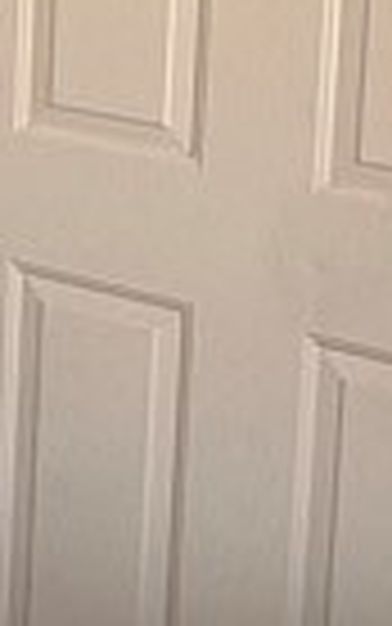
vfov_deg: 18.0
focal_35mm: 109
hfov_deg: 10.6
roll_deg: -1.2
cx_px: -505
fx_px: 1861
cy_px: -167
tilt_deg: -6.2
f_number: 2.2
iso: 40
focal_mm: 2.22
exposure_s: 1/200
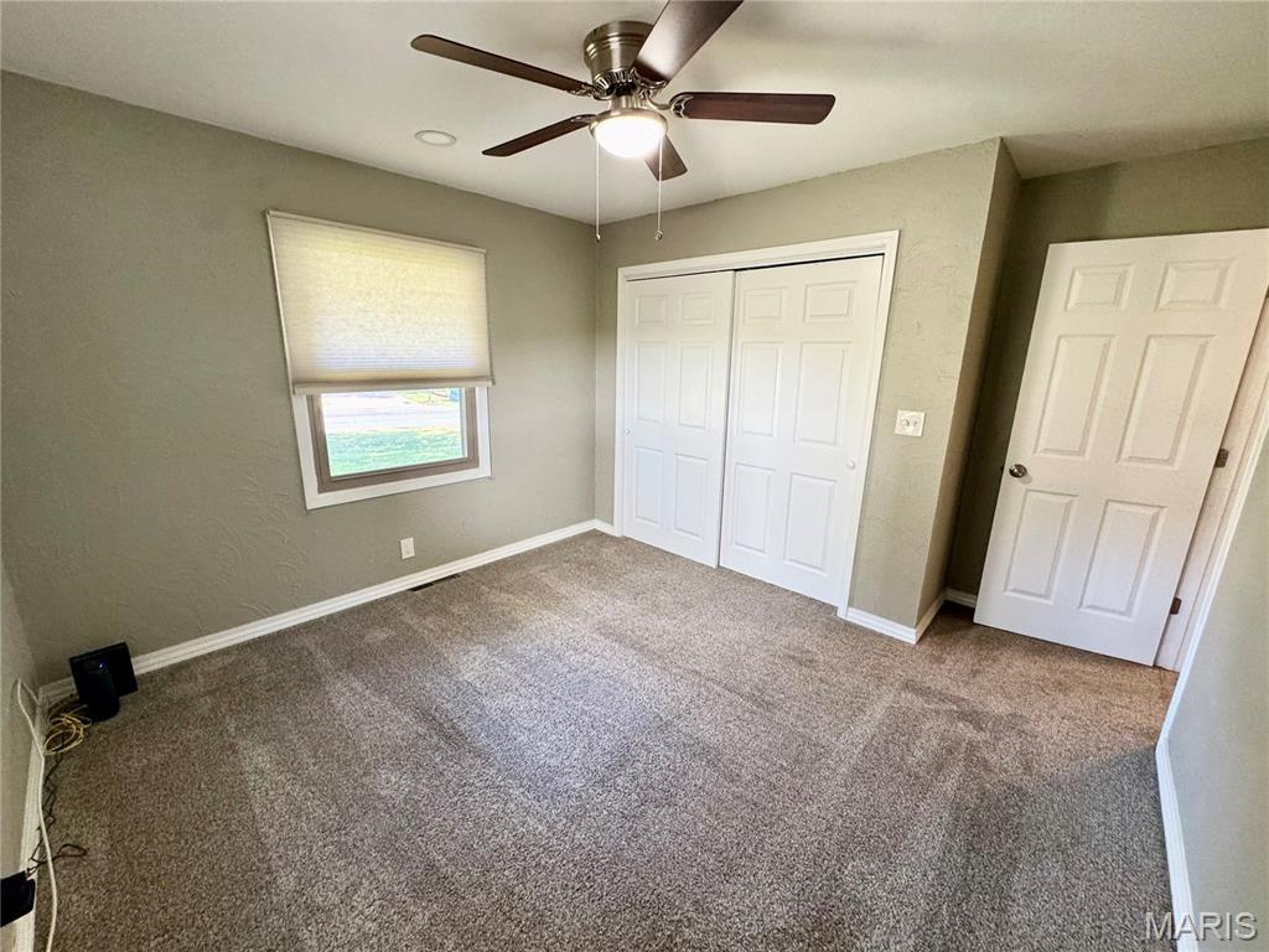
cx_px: 634
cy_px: 476
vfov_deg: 85.7
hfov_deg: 102.1
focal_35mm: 14
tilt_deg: -14.3
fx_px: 513
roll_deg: -0.4
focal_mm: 2.22
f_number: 2.2
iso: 250
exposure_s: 1/120
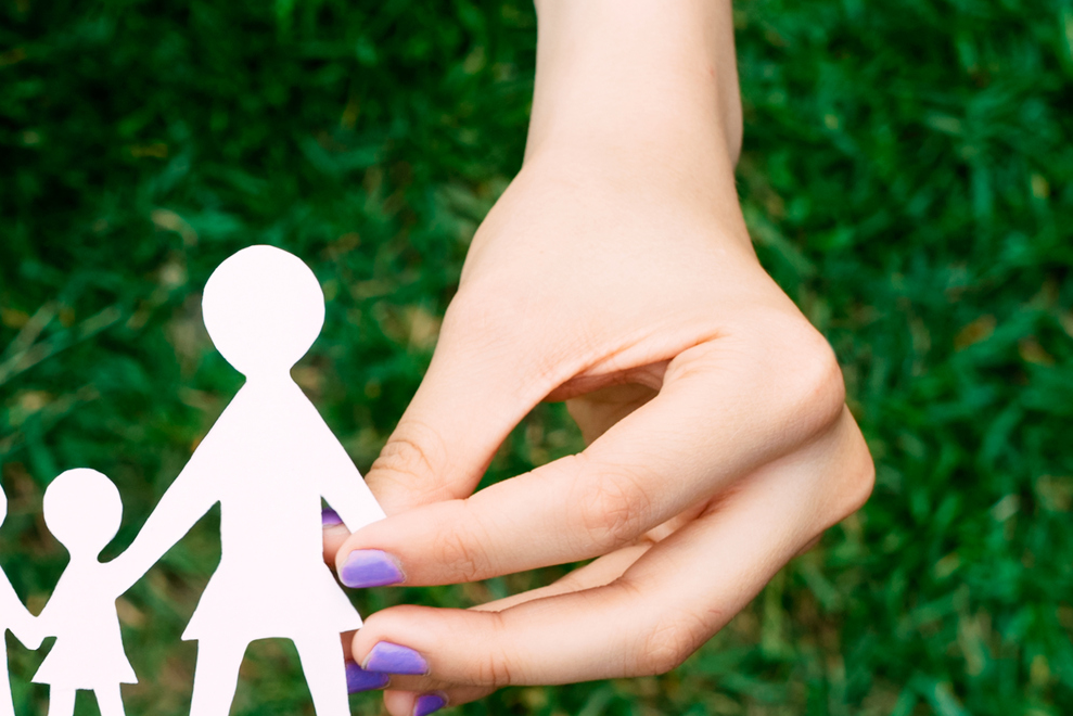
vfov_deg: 17.9
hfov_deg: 25.6
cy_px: 653
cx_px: -15
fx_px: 2236
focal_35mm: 75
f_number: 4.5
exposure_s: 1/200
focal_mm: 35
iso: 160
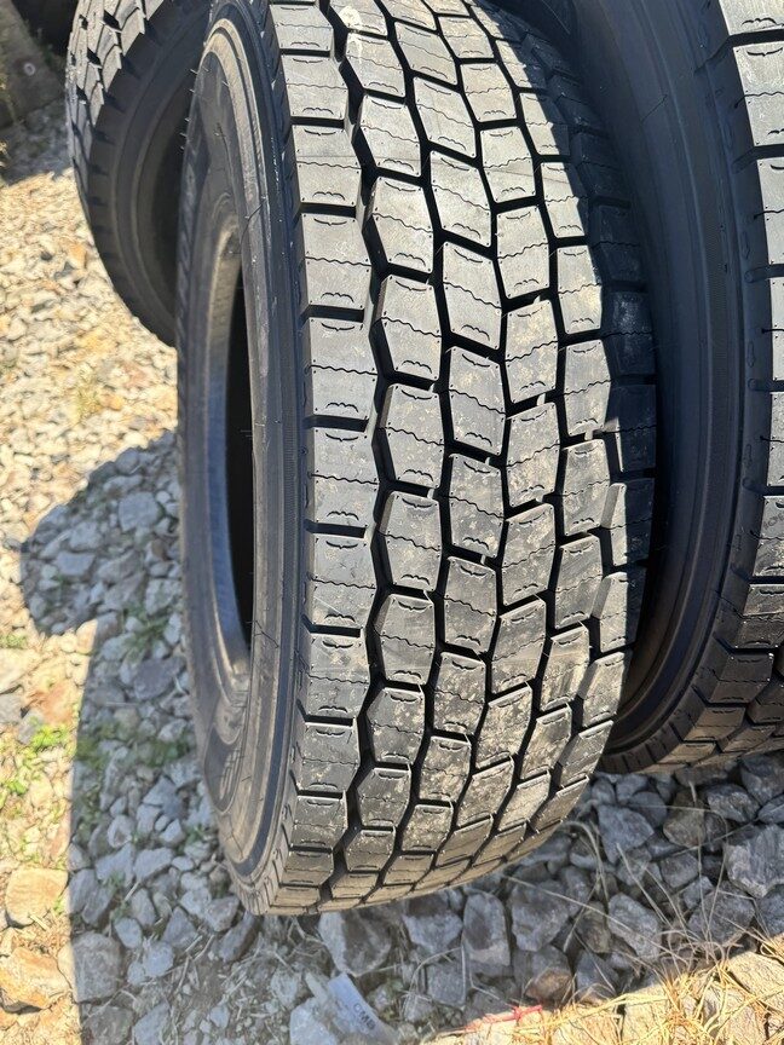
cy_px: 522
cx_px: 392
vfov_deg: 71.6
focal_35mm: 24
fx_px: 725
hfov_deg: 56.8
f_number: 1.78
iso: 80
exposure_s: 1/853
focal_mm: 6.76
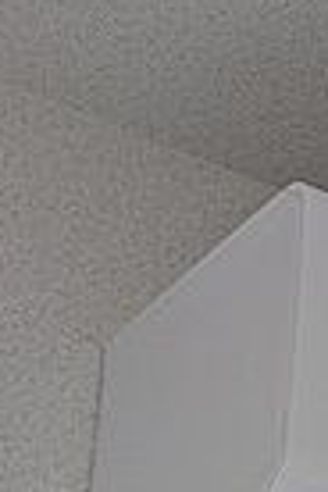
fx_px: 1654
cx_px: 745
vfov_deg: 16.1
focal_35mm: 121
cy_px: 638
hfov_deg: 10.1
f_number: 1.89
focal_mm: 5.43
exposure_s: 1/158
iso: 45
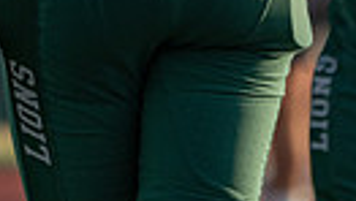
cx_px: 124
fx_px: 21667
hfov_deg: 0.9
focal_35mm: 2293
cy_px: -382
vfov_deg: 0.5
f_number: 5.6
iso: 500
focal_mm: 400
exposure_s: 1/1250
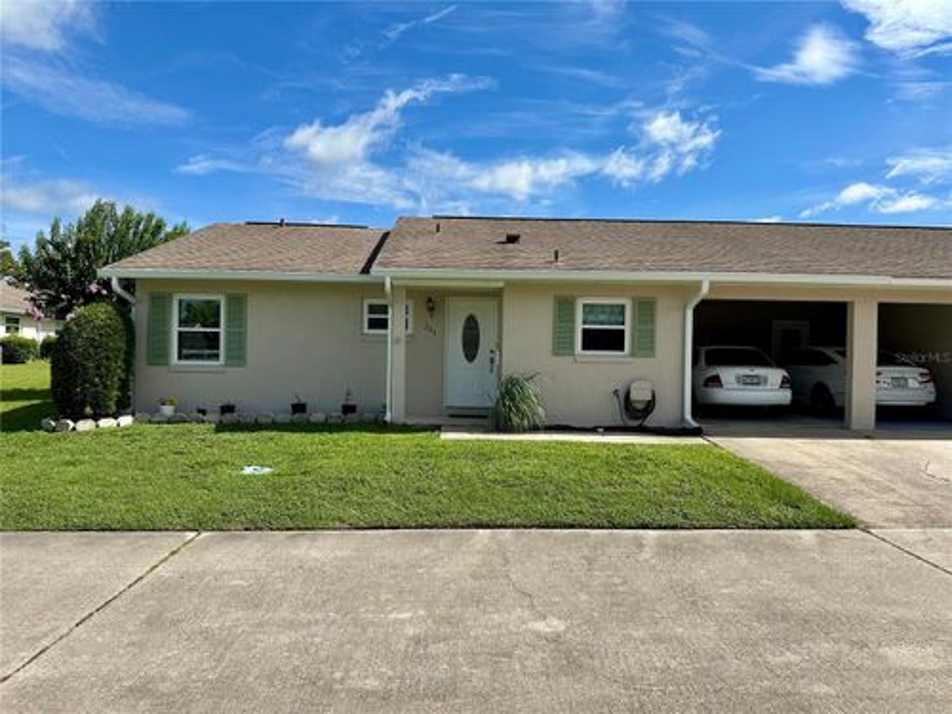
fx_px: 660
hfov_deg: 71.6
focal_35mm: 24
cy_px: 357
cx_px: 476
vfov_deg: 56.8
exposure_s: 1/5000
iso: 80
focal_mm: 6.86
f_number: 1.78
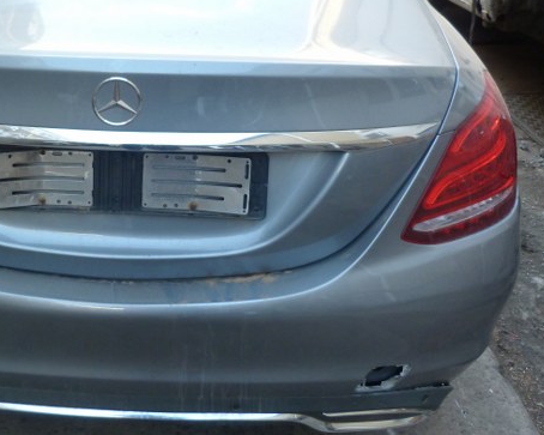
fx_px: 692
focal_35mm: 43
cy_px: 144
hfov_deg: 41.9
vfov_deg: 34.6
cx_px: 149
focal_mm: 4.5
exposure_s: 1/60
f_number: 2.8
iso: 200
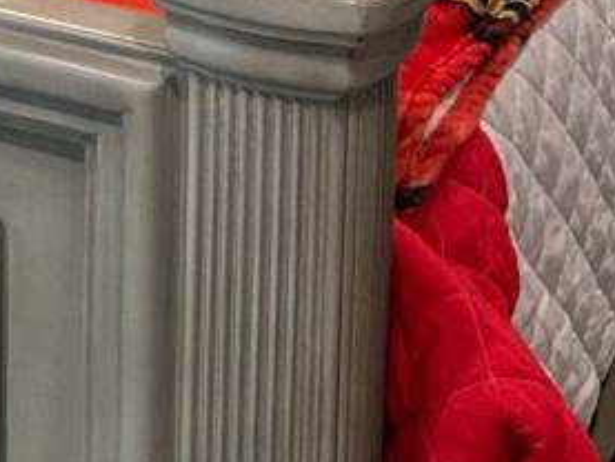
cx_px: -75
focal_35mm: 150
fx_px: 2666
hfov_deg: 12.9
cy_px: -489
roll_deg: -0.6
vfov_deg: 9.2
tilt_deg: -13.0
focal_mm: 5.7
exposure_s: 1/60
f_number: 1.5
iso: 320
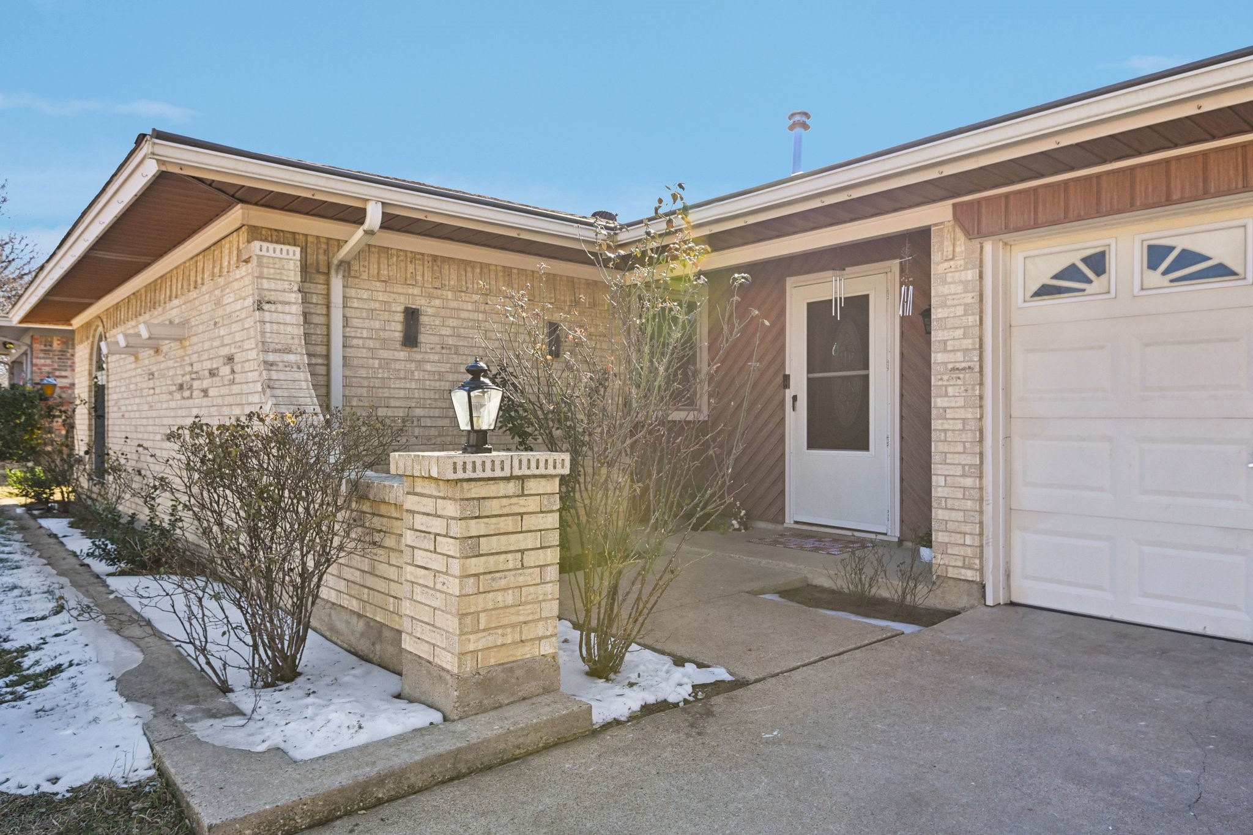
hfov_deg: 76.1
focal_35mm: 23
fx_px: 800
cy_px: 418
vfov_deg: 55.1
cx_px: 626
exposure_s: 1/400
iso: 400
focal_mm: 23
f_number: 8
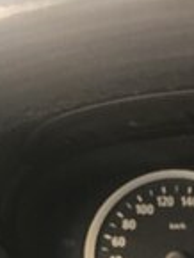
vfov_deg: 19.0
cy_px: 331
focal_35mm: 96
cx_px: 326
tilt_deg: -19.6
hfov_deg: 14.0
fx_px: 716
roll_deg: -0.6
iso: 40
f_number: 1.8
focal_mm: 3.99
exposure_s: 1/25
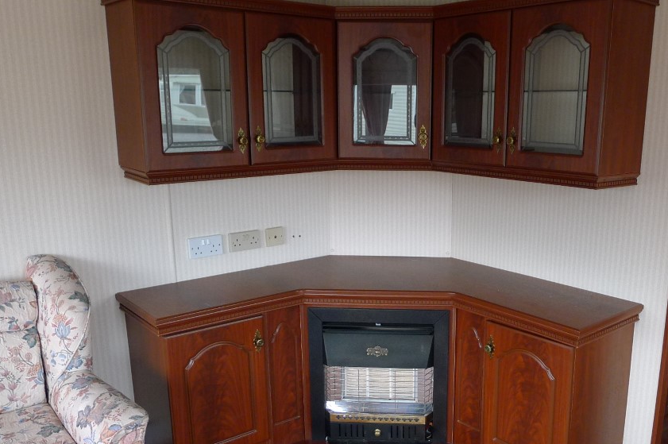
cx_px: 416
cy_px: 267
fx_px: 612
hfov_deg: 56.6
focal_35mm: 33
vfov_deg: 39.7
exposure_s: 1/60
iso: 250
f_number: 2
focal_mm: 5.1
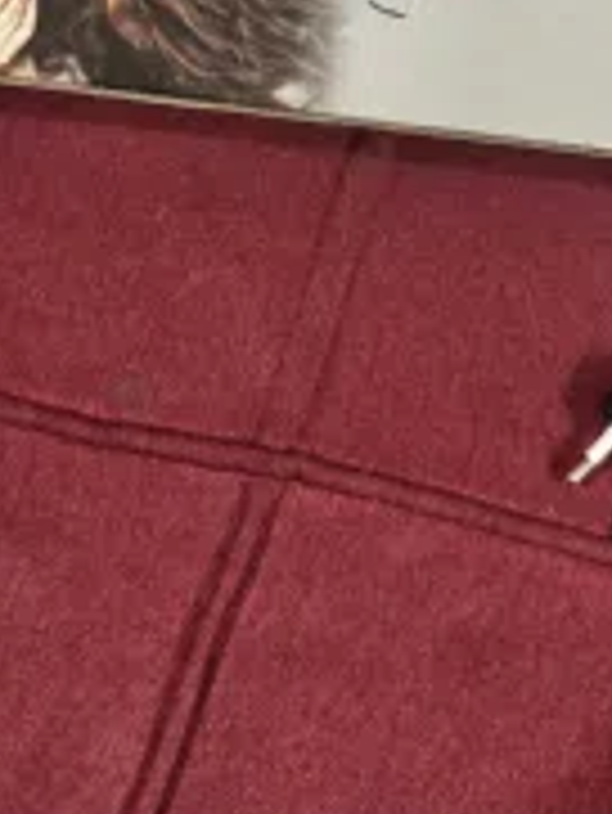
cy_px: 13
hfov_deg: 27.5
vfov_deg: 33.3
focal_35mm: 53
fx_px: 1248
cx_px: 333
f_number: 1.78
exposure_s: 1/40
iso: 1000
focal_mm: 6.86
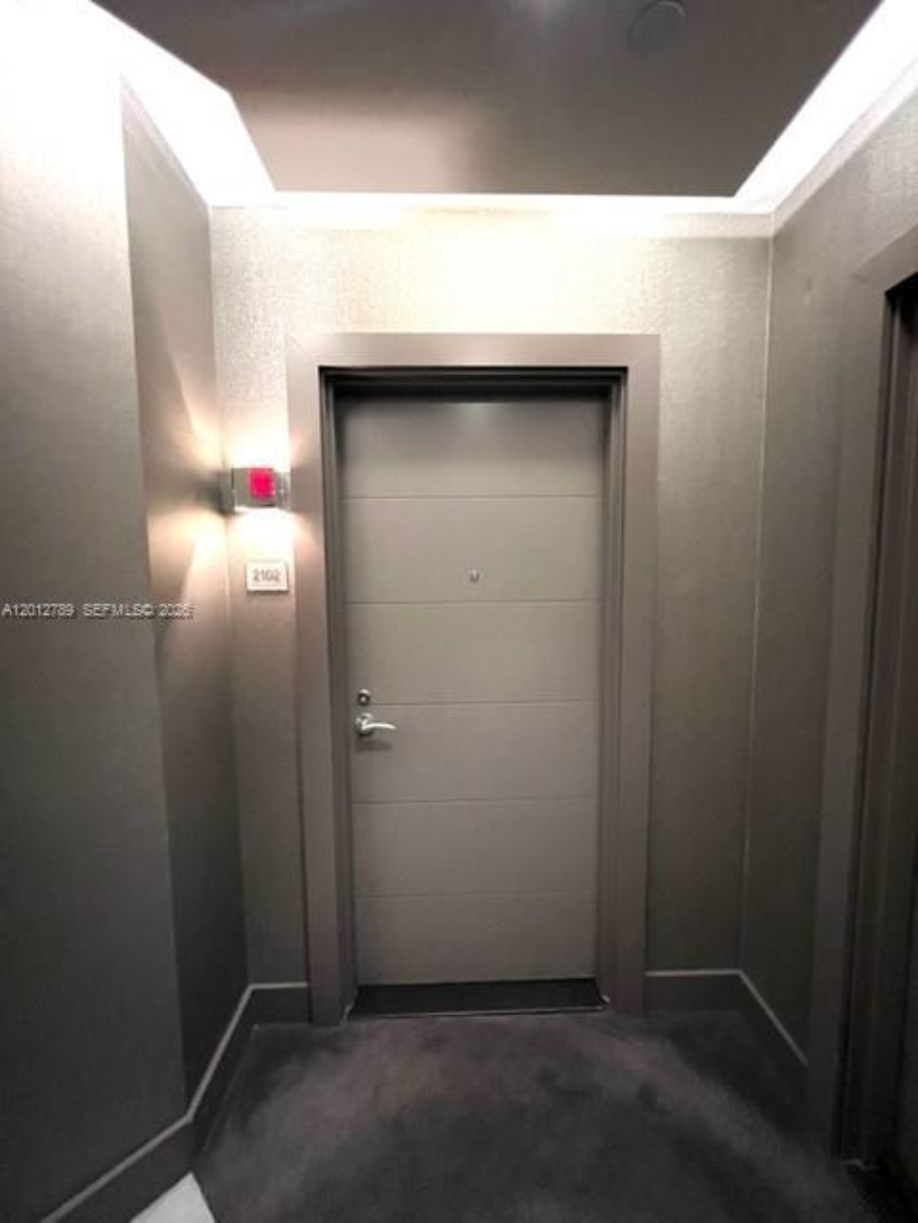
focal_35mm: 13
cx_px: 459
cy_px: 612
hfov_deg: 89.9
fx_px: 460
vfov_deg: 106.2
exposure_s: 1/30
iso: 1250
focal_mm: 1.57
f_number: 1.8
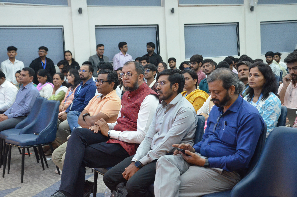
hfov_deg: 32.0
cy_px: 98
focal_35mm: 63
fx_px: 519
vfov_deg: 21.5
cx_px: 148
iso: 3200
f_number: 7.1
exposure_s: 1/200
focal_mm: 42
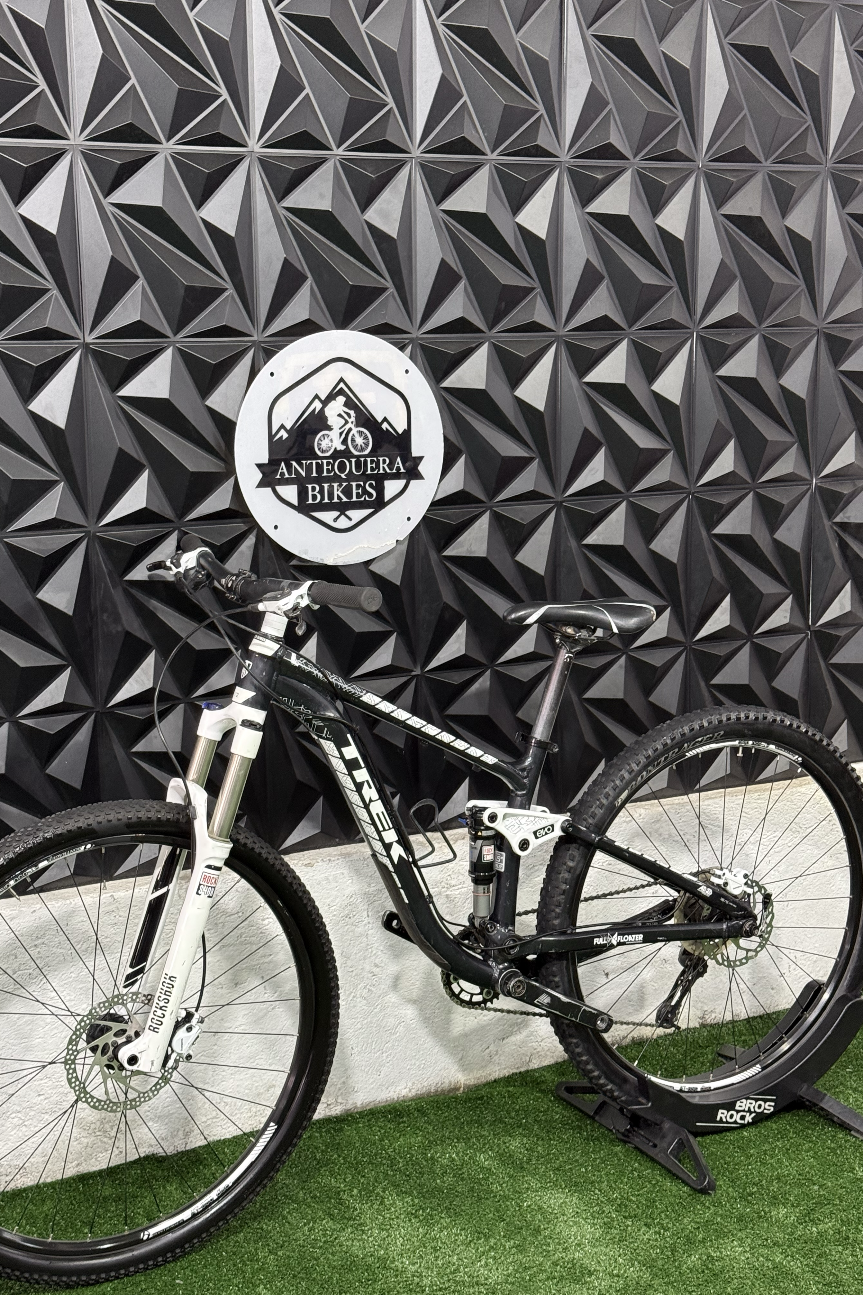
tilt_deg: -9.3
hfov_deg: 27.0
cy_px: 648
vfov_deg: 39.6
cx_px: 394
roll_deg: -0.4
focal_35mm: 50
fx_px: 1798
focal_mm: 6.76
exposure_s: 1/60
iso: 200
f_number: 1.78
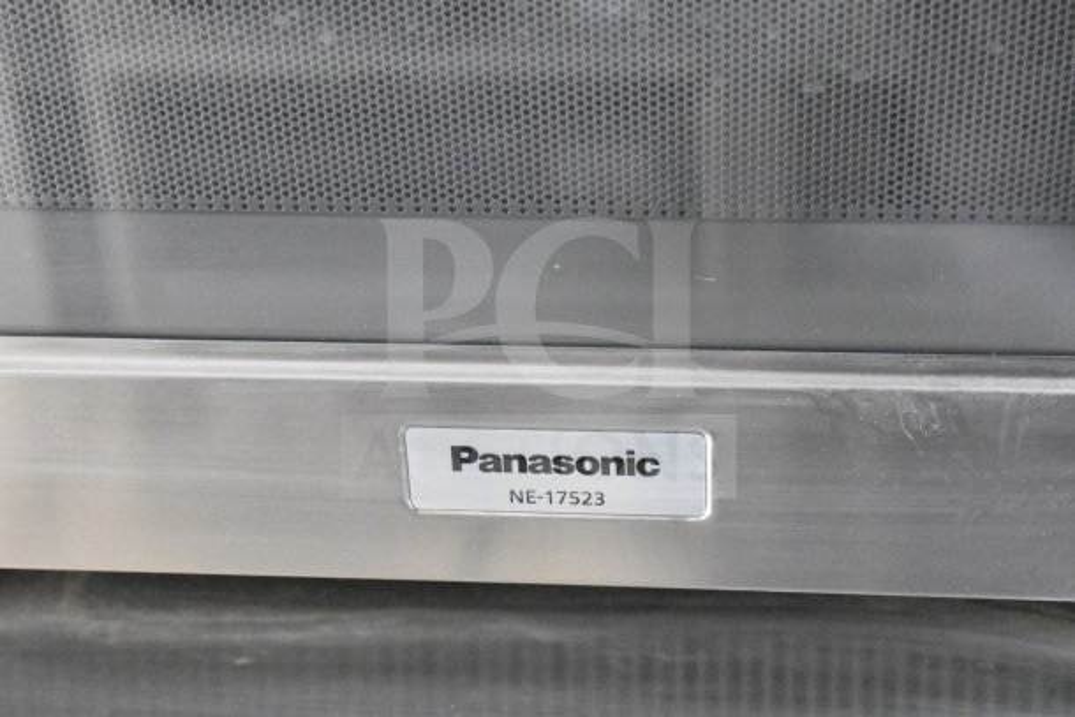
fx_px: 2464
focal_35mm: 82
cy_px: 358
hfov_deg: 24.6
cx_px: 538
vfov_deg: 16.6
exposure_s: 1/100
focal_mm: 55
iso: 14400
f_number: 5.6
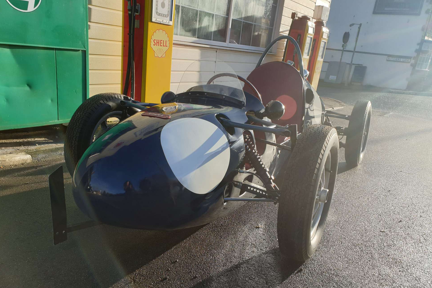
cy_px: 167
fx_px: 336
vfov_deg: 46.2
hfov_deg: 65.5
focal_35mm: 28
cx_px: 218
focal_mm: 4.3
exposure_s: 1/679
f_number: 2.4
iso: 50
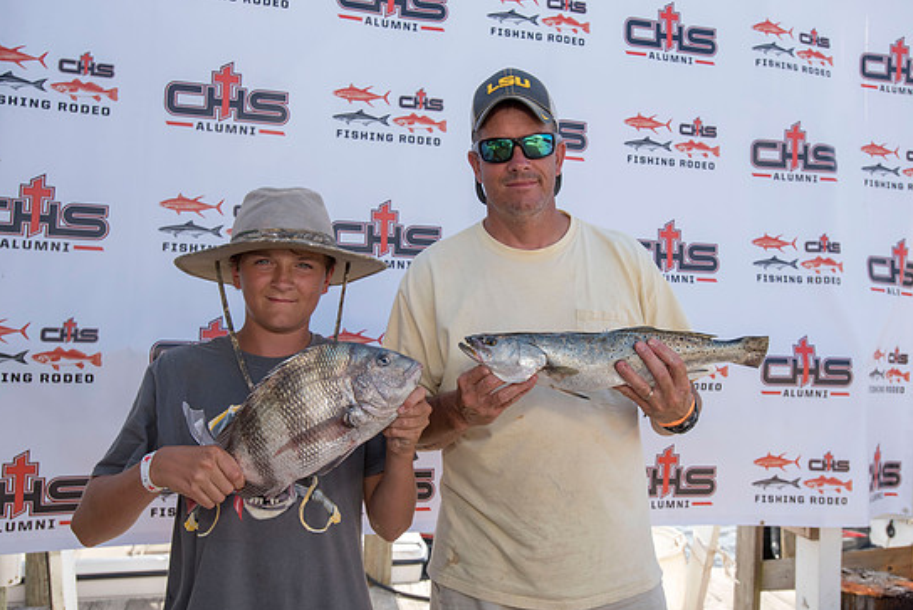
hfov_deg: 58.7
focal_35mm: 32
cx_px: 475
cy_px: 312
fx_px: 812
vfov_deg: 41.1
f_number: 6.3
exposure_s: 1/1000
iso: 500
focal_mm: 30
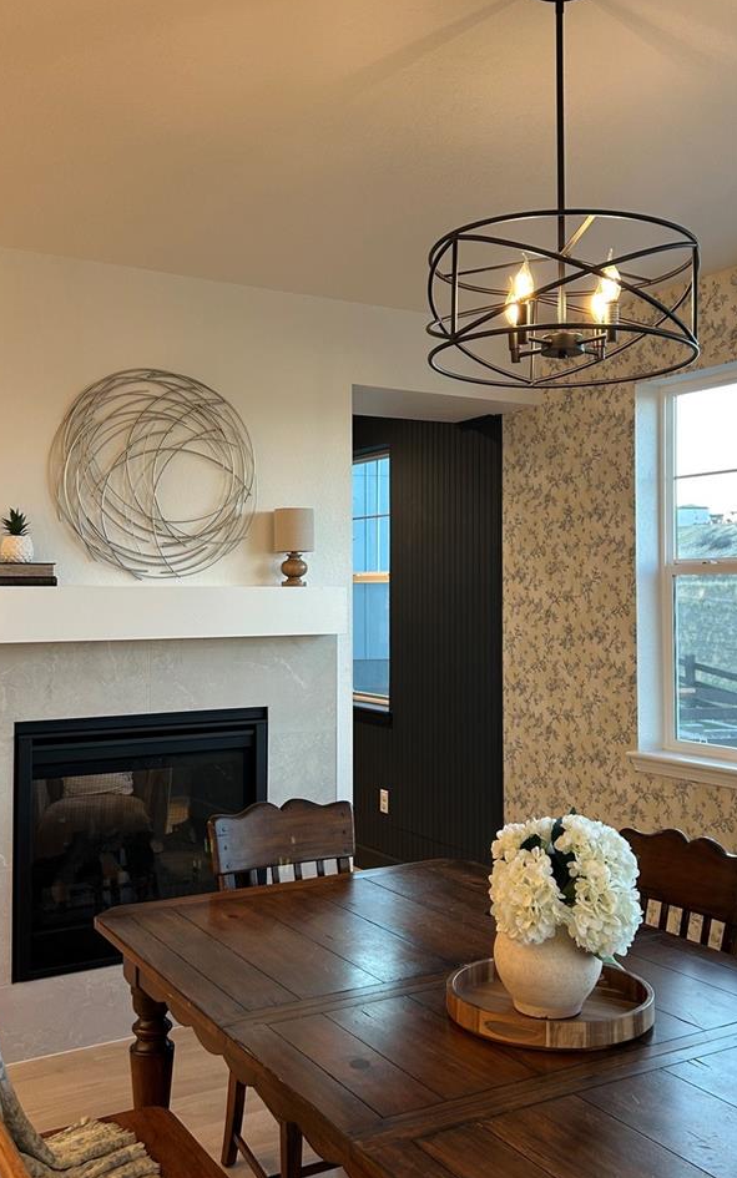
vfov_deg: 55.3
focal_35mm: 35
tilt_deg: +1.7
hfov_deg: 36.3
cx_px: 405
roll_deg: -0.6
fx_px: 1124
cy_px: 573
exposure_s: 1/60
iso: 64
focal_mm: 5.7
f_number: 1.5
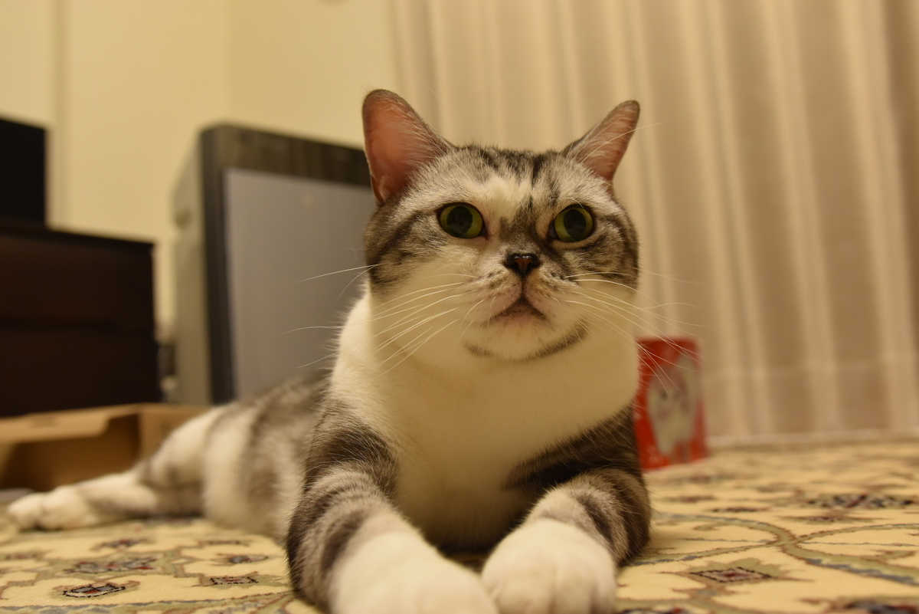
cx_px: 460
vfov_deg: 43.6
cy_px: 307
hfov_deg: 61.9
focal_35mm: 30
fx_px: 766
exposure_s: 1/60
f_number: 2.8
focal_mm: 20
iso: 800
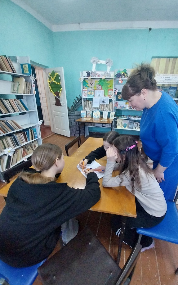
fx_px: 109
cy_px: 143
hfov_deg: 77.7
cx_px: 107
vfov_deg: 105.3
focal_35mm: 14
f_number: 2.2
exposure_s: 1/50
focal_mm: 1.3
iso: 160
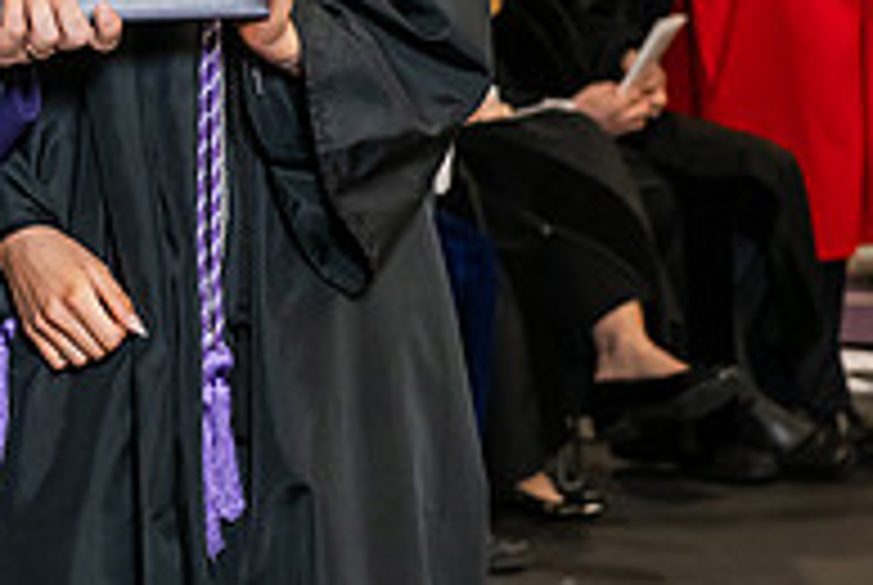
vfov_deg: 6.5
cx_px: -117
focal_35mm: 209
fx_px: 5076
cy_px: -142
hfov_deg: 9.7
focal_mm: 70
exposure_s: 1/200
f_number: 5
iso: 2500
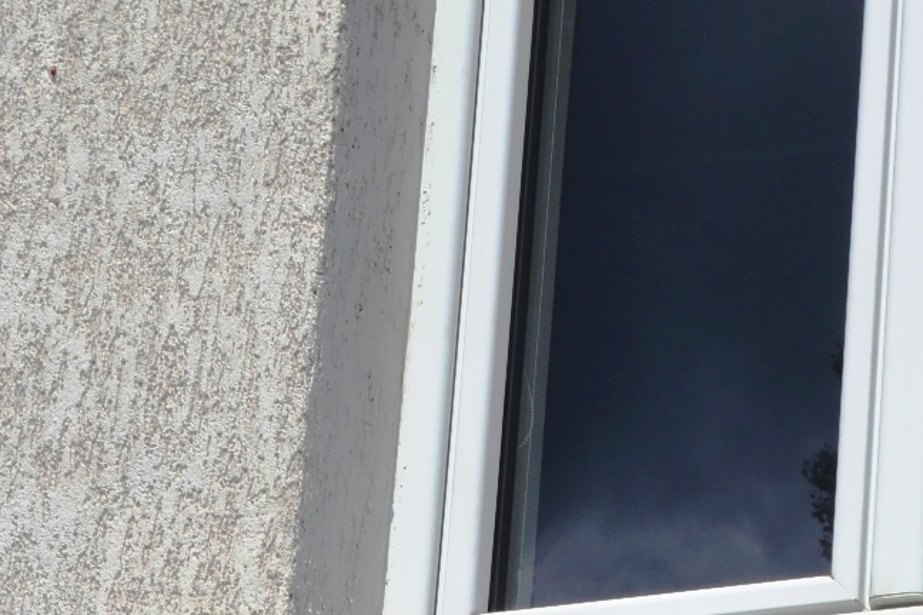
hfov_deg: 7.7
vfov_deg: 5.1
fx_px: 6843
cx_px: 1090
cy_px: 756
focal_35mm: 267
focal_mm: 50
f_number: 10
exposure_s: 1/320
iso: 100
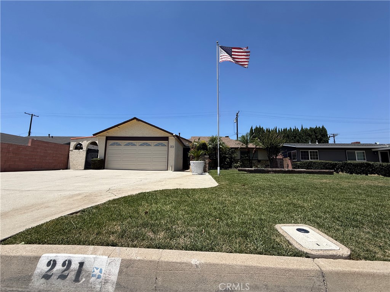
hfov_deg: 102.1
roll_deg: -0.9
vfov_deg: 85.7
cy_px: 146
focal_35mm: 14
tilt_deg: +8.4
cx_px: 195
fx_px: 158
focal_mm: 2.22
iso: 50
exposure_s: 1/2237
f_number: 2.2
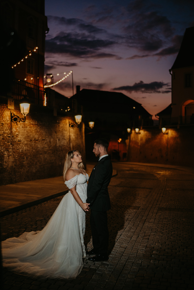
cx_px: 97
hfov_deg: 37.9
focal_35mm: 35
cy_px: 145
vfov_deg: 54.4
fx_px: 283
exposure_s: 1/800
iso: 1000
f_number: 1.4
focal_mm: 35
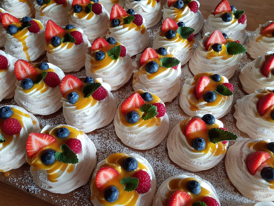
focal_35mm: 26
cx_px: 137
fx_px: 206
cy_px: 103
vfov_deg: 53.1
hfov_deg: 67.3
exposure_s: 1/50
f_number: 1.7
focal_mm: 4.2
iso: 64
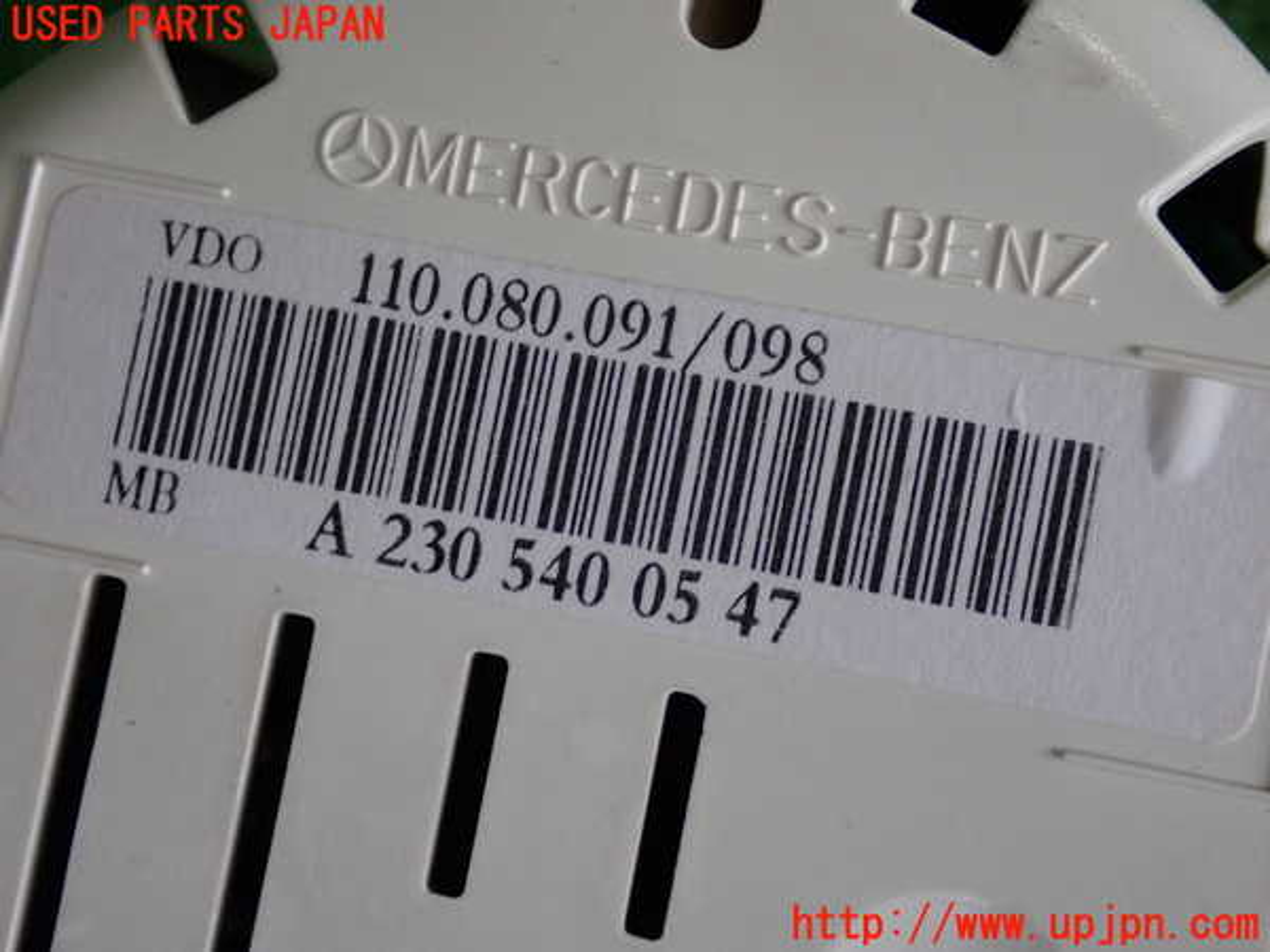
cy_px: 476
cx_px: 635
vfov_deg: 20.7
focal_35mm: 71
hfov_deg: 27.4
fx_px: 2605
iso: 200
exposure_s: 1/100
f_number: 3.9
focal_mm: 12.73
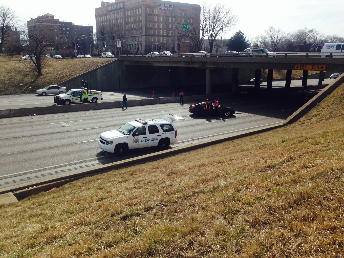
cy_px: 129
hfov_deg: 55.4
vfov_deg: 42.9
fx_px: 328
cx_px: 172
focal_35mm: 33
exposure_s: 1/1695
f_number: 2.4
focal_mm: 4.12
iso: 50
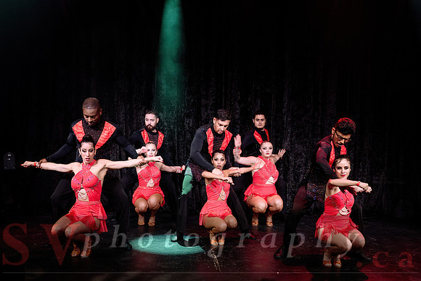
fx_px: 466
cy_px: 155
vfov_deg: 33.5
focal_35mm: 40
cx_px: 210
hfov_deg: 48.6
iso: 1600
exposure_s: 1/400
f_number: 3.2
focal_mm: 36
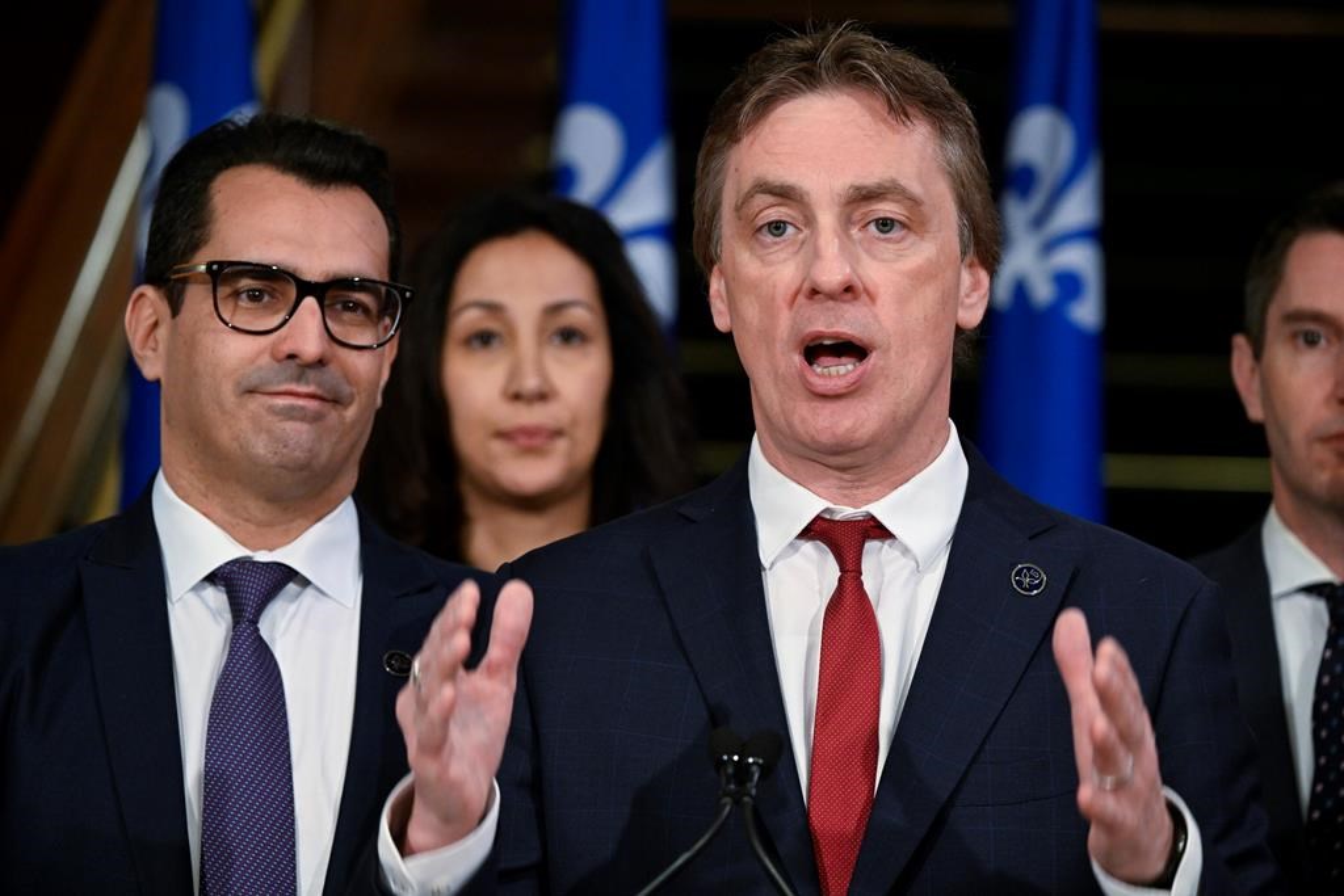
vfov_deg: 6.5
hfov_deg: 9.8
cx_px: 672
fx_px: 7841
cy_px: 448
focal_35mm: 210
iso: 3600
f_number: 5
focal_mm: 210
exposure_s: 1/200
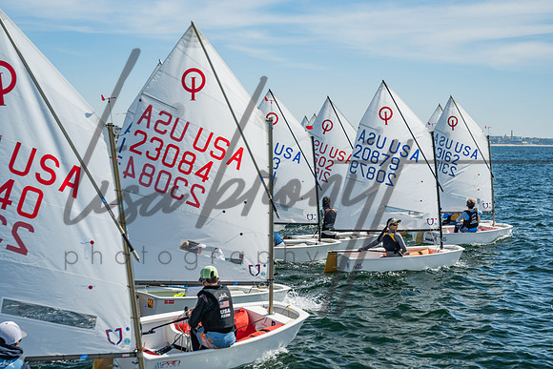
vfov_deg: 20.8
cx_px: 280
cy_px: 184
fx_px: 1005
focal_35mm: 65
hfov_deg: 30.8
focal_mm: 64
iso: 100
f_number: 8
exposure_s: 1/160
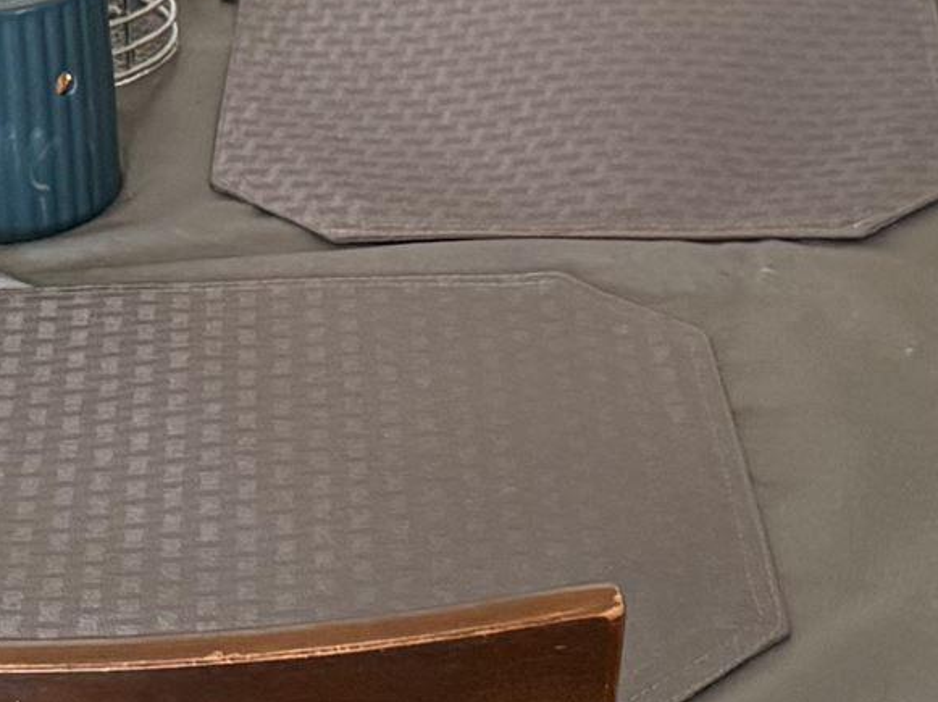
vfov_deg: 11.7
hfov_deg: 15.4
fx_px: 3439
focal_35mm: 127
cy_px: 270
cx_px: 202
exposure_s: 1/60
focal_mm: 6.76
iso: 640
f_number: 1.78
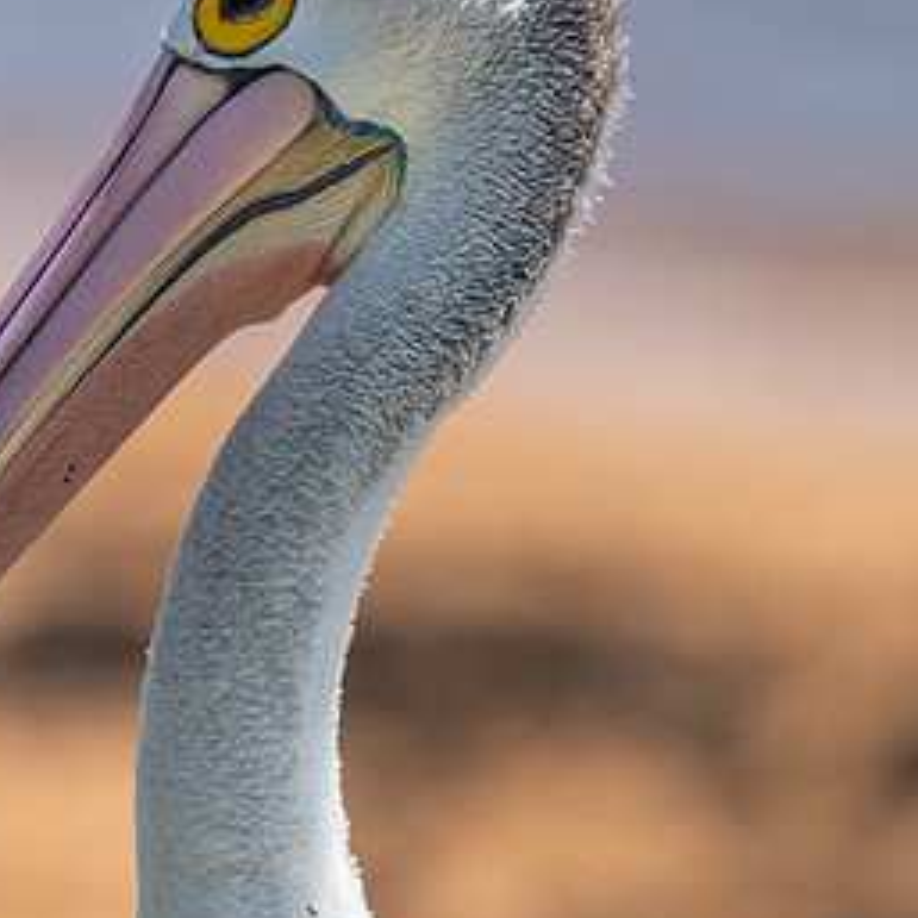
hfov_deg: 2.0
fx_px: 26853
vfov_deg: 2.0
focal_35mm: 895
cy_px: 449
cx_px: 36
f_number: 5.6
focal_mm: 390
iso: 250
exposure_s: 1/2000
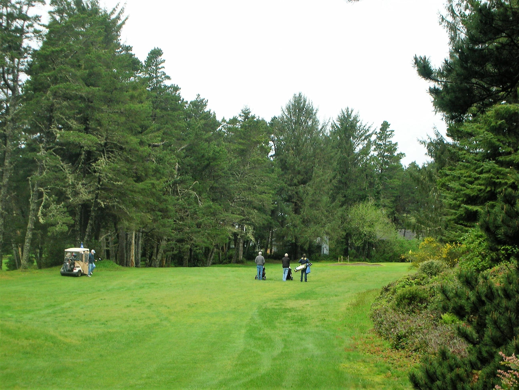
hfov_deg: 26.7
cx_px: 260
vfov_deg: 20.2
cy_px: 195
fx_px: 1094
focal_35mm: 73
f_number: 4.4
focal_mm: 12.2
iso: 50
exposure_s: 1/160
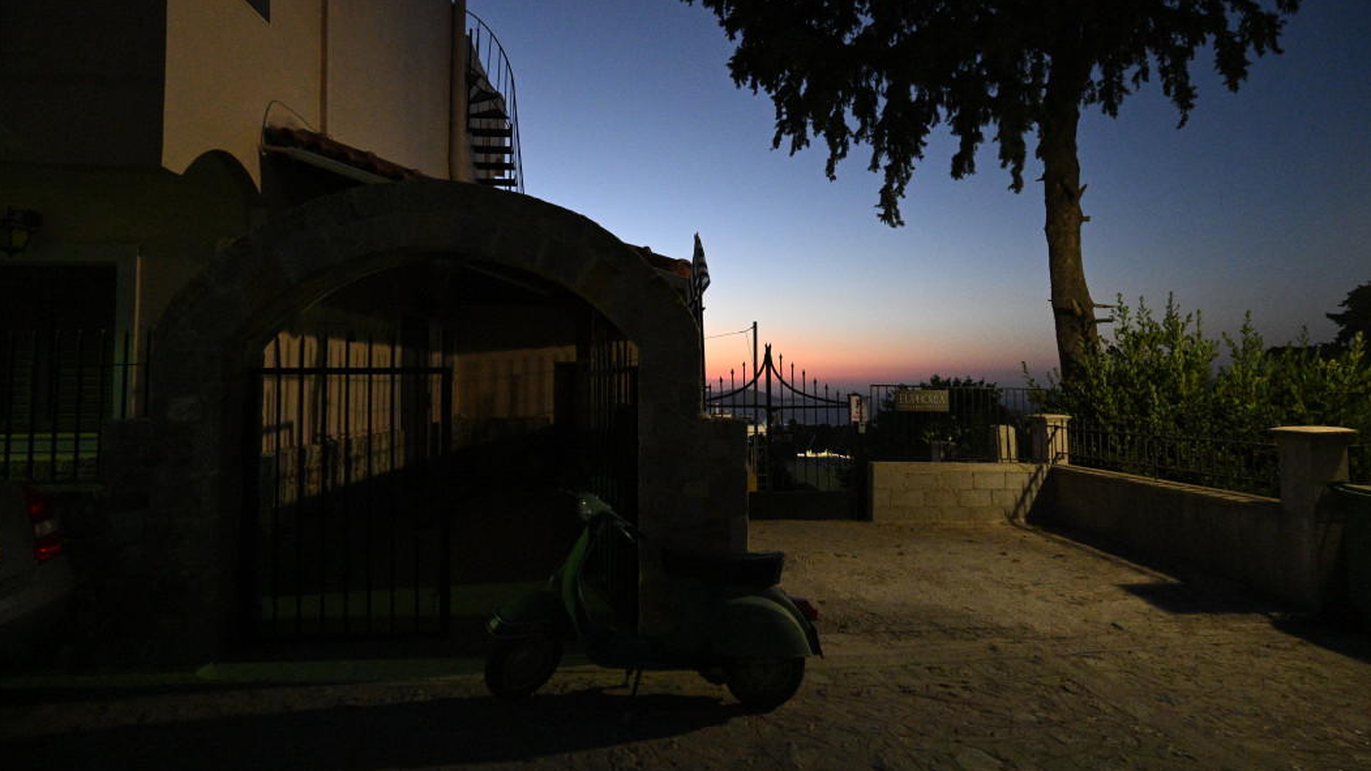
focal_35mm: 18
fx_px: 654
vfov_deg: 61.0
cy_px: 364
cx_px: 684
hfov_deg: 92.7
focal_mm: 17
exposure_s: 1/60
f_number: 4
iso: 12800
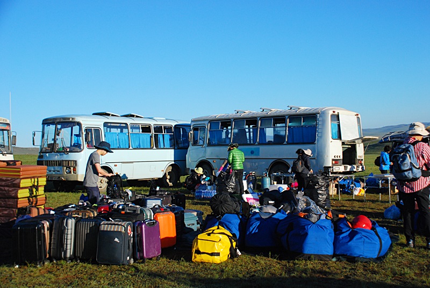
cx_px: 215
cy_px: 144
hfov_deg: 42.3
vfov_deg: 29.0
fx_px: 556
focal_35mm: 46
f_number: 6.3
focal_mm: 31
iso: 400
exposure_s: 1/1250
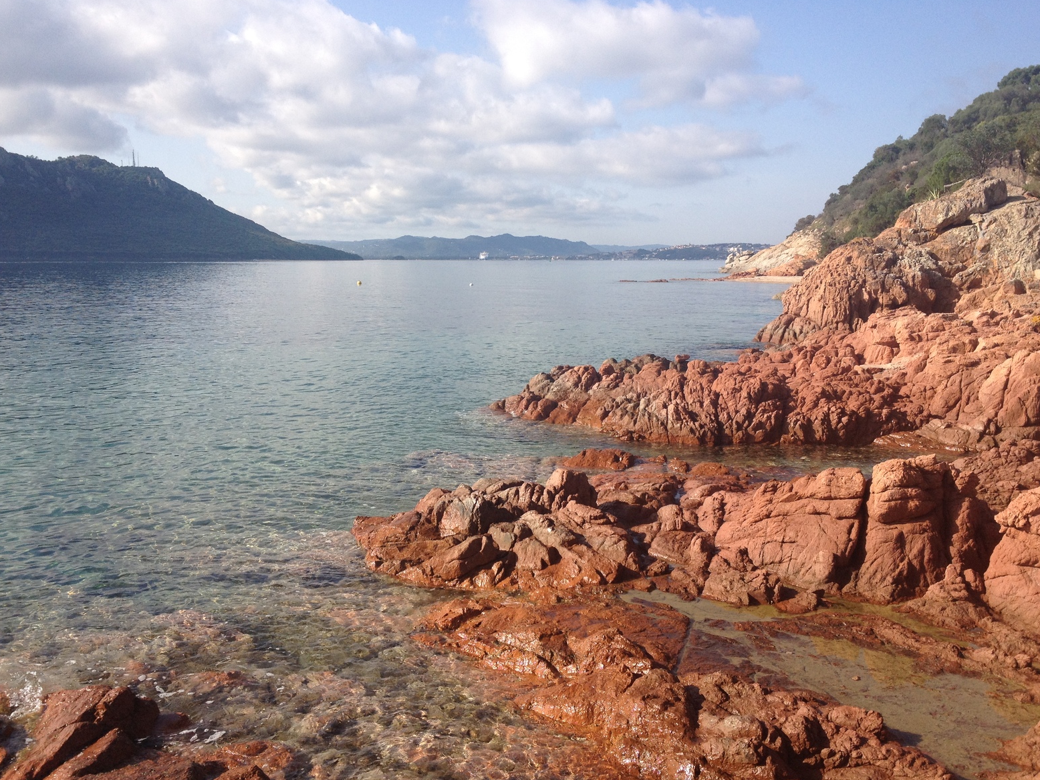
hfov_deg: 51.4
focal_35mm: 36
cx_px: 526
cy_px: 392
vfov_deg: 39.7
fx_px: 1082
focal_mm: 4.28
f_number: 2.4
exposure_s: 1/1453
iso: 64
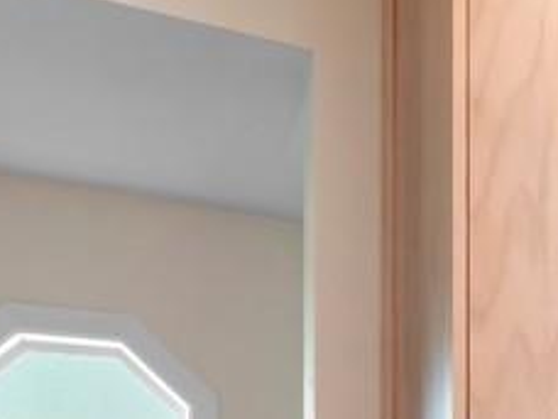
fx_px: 1016
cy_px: 608
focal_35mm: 63
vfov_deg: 20.4
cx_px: 793
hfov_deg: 25.0
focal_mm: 7
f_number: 7.1
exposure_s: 1/8
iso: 200
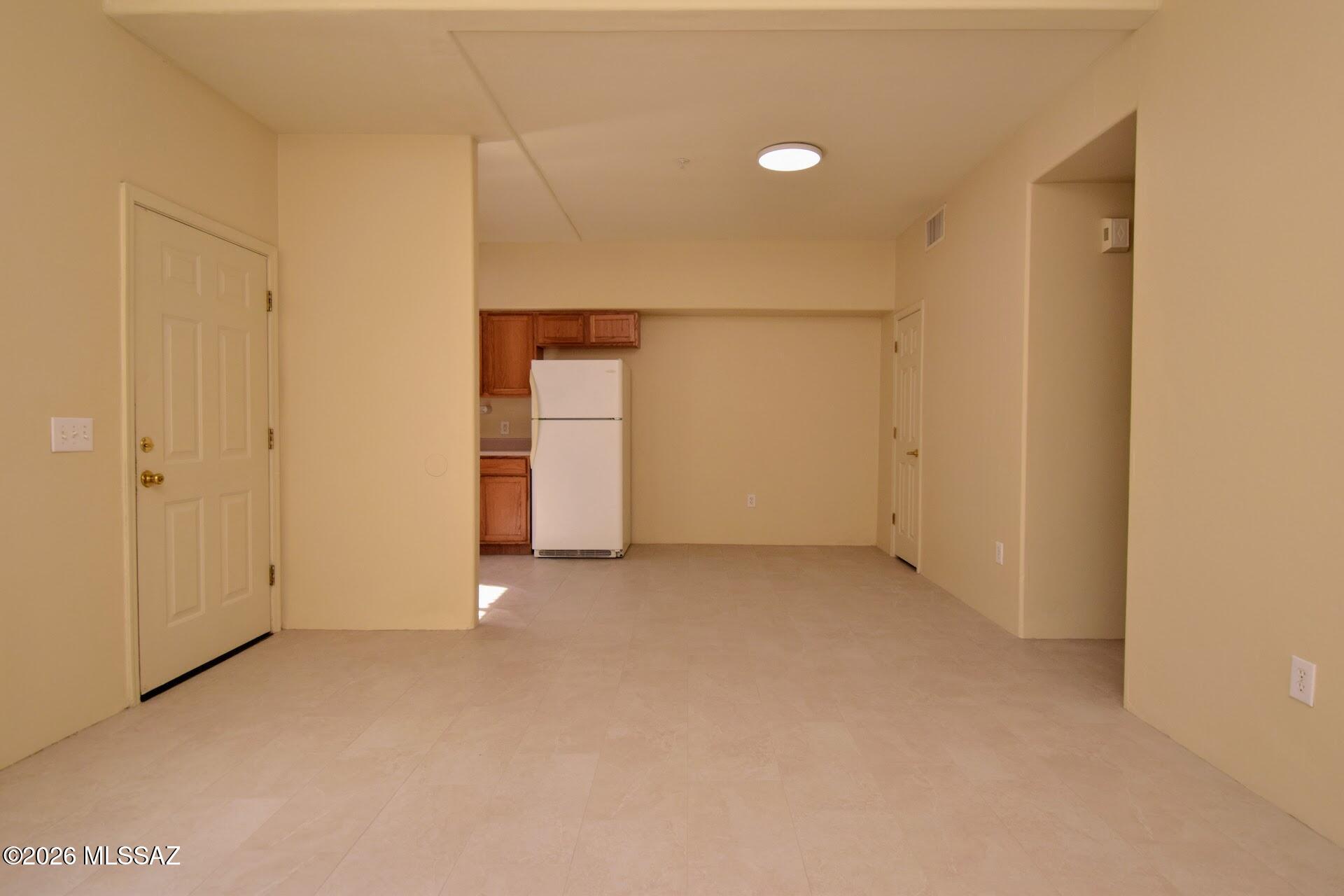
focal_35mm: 18
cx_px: 672
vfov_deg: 67.4
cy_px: 448
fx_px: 672
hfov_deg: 90.0
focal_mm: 12
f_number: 9
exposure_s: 1/125
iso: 400
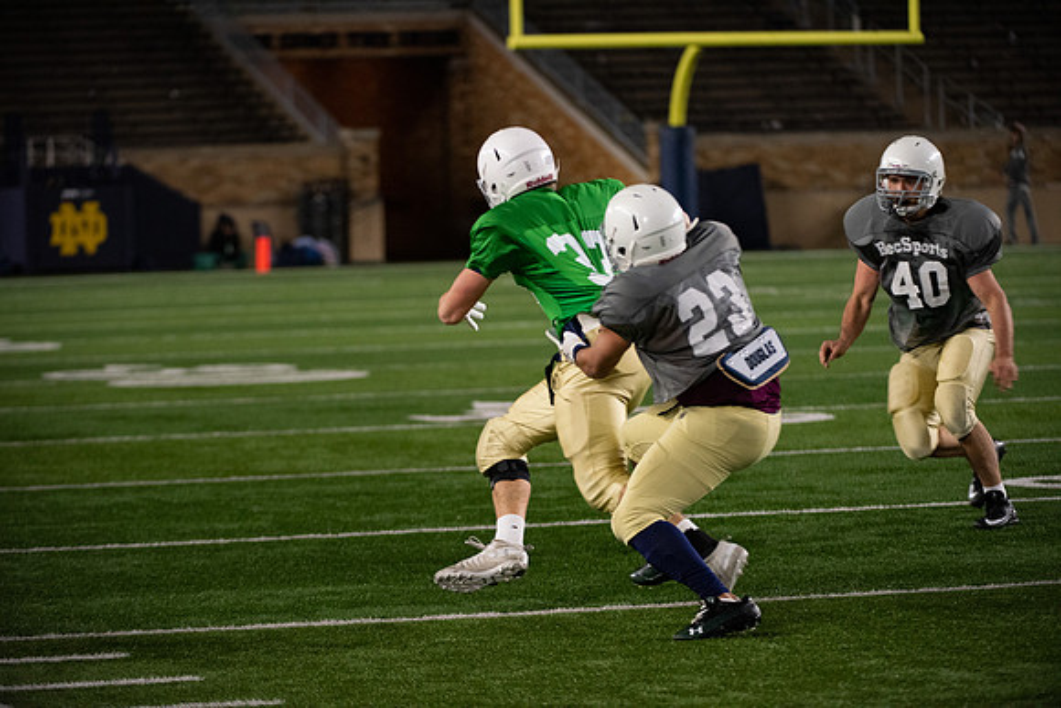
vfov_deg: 6.9
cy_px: 354
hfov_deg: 10.3
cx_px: 530
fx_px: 5896
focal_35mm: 200
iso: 3600
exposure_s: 1/500
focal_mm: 200
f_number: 4
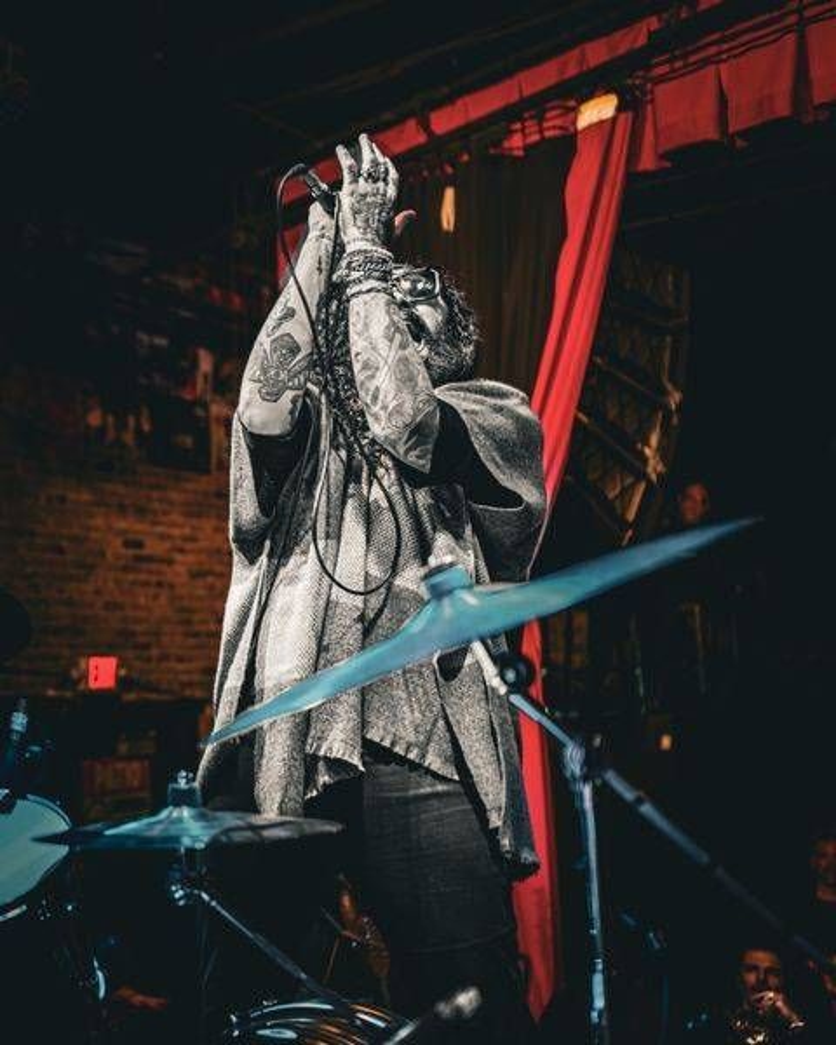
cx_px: 52
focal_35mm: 49
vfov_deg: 37.9
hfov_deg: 29.2
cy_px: 522
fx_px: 1524
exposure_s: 1/200
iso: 2500
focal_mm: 35
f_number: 1.8
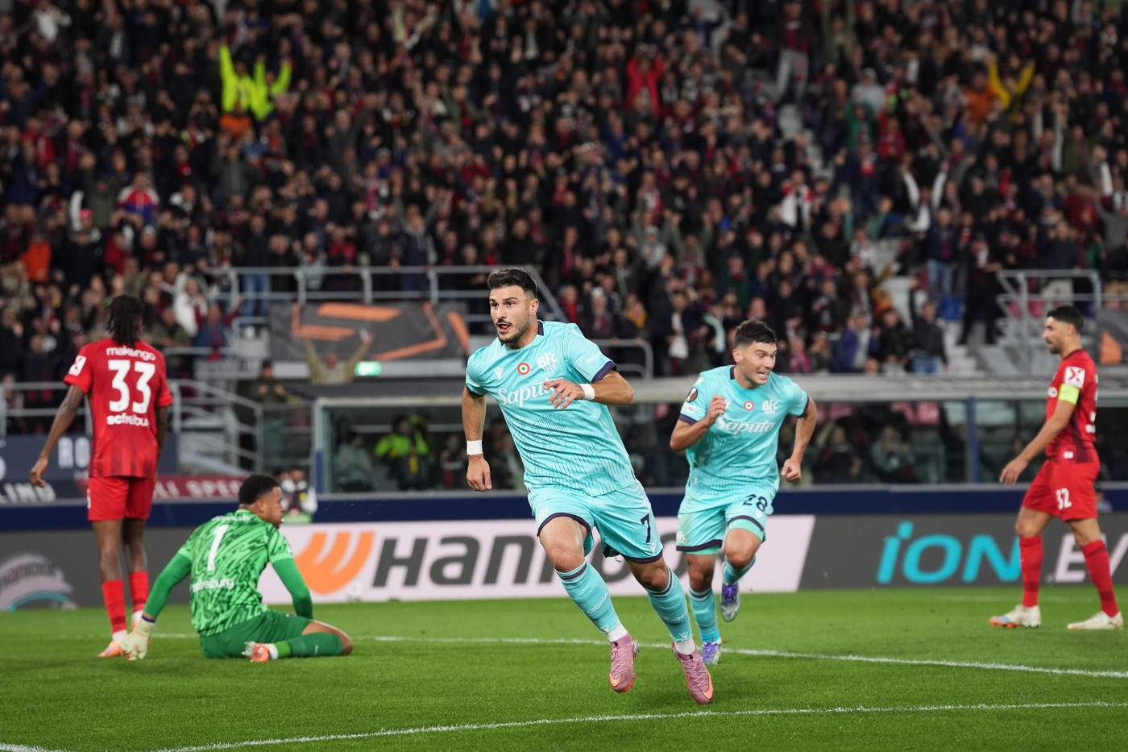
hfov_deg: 14.3
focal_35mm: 144
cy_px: 376
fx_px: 4511
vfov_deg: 9.5
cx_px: 564
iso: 2500
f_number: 3.5
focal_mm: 144
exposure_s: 1/2000
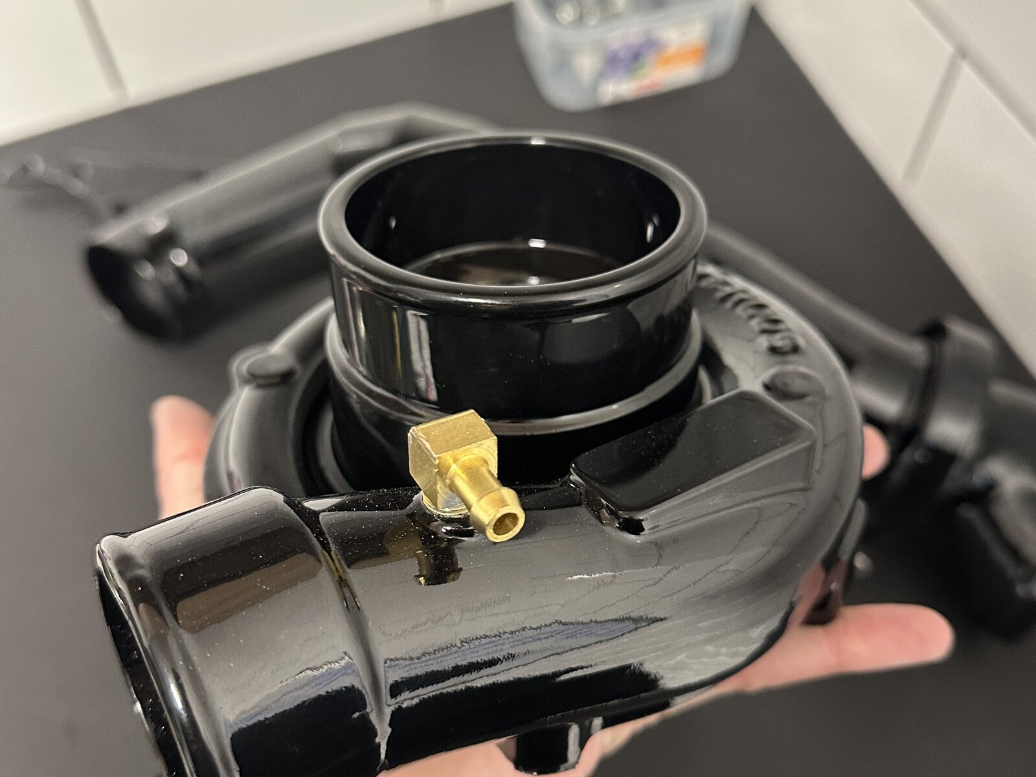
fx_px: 718
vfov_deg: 56.8
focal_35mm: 24
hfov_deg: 71.6
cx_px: 518
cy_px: 388
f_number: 1.78
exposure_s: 1/50
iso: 250
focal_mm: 6.86
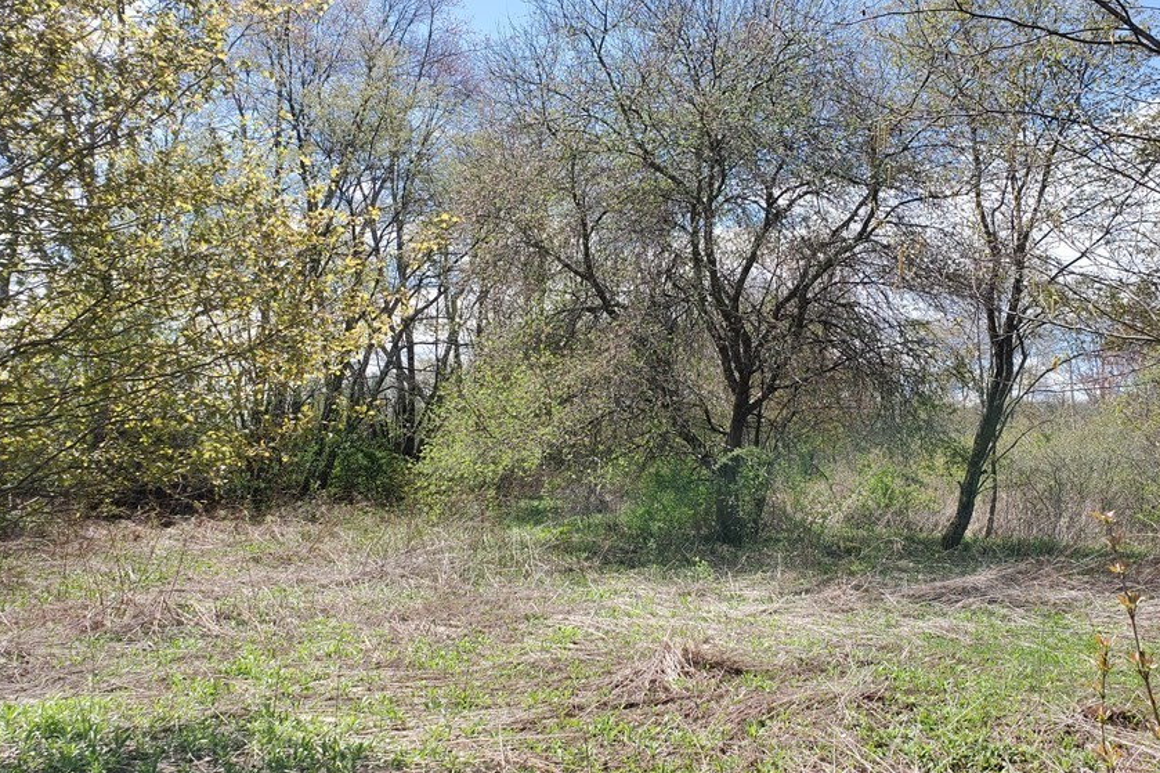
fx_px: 1063
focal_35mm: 33
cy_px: 409
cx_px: 653
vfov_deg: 39.9
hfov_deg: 57.1
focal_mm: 4.3
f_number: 2.4
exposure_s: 1/929
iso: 50
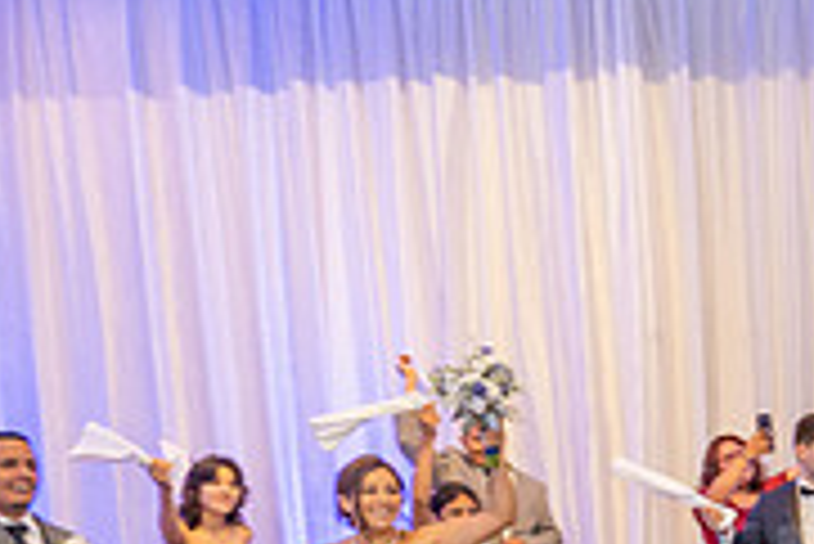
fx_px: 1742
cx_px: 1169
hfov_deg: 22.3
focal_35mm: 77
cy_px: 632
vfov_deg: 17.1
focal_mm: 24
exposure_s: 1/160
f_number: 3.5
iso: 1600
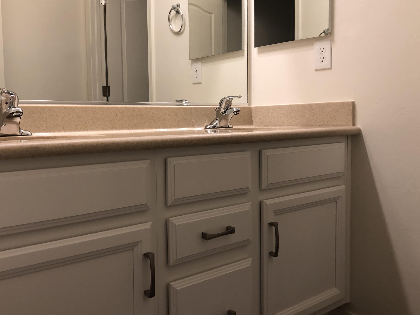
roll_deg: +1.6
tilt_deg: -5.7
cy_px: 145
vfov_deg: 41.8
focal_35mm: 34
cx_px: 178
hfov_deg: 53.7
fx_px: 413
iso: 25
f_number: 1.8
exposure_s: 1/30
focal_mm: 3.99
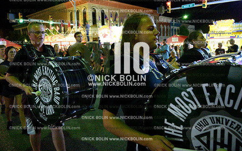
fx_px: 178
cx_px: 117
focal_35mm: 27
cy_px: 64
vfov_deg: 45.9
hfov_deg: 68.4
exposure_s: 1/400
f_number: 4
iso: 32000
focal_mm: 24
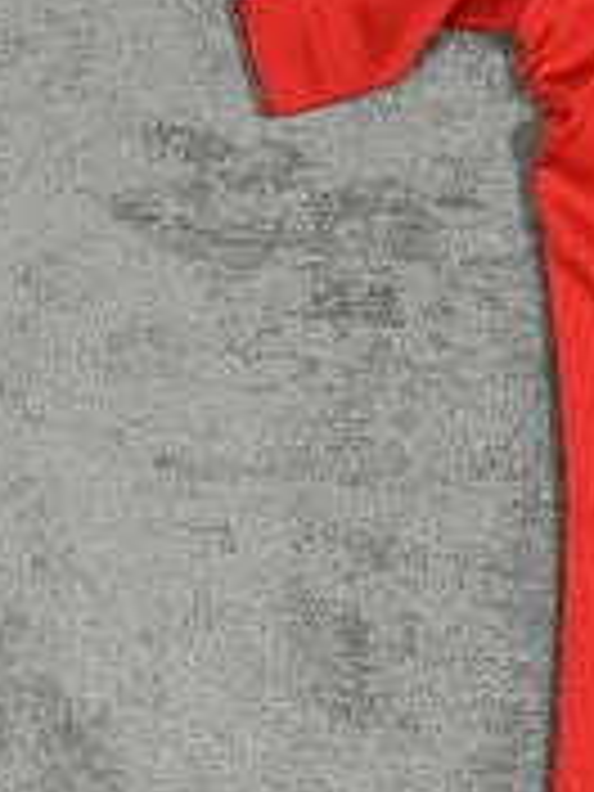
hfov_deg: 12.0
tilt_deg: -82.1
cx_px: 1215
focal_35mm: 109
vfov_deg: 17.7
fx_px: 2494
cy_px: 50
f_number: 1.78
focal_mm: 6.76
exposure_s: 1/50
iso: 640
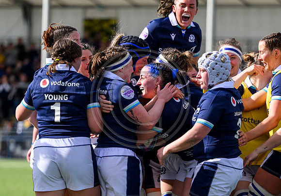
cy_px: 177
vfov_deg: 4.7
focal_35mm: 298
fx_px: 2360
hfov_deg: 6.8
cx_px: 186
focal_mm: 160
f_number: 3.2
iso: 500
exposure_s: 1/5000
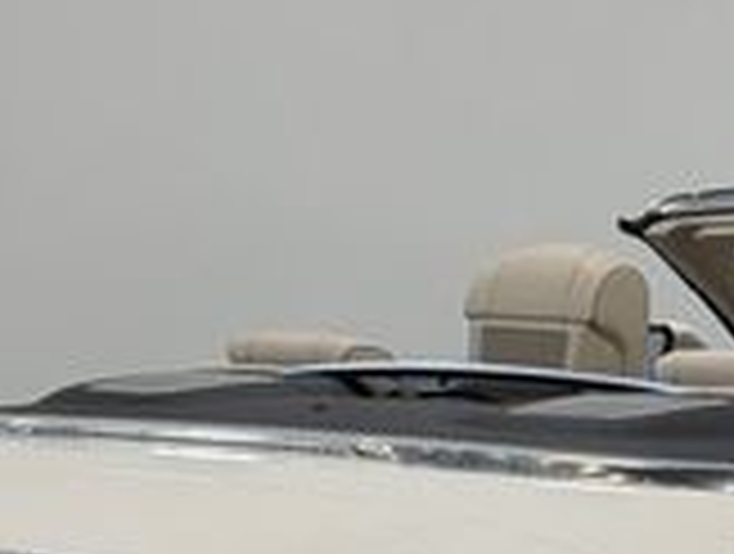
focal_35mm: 188
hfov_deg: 10.4
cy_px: 640
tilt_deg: -7.2
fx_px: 3995
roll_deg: -1.0
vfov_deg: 7.9
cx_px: 644
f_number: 1.78
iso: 64
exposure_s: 1/503
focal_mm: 6.76
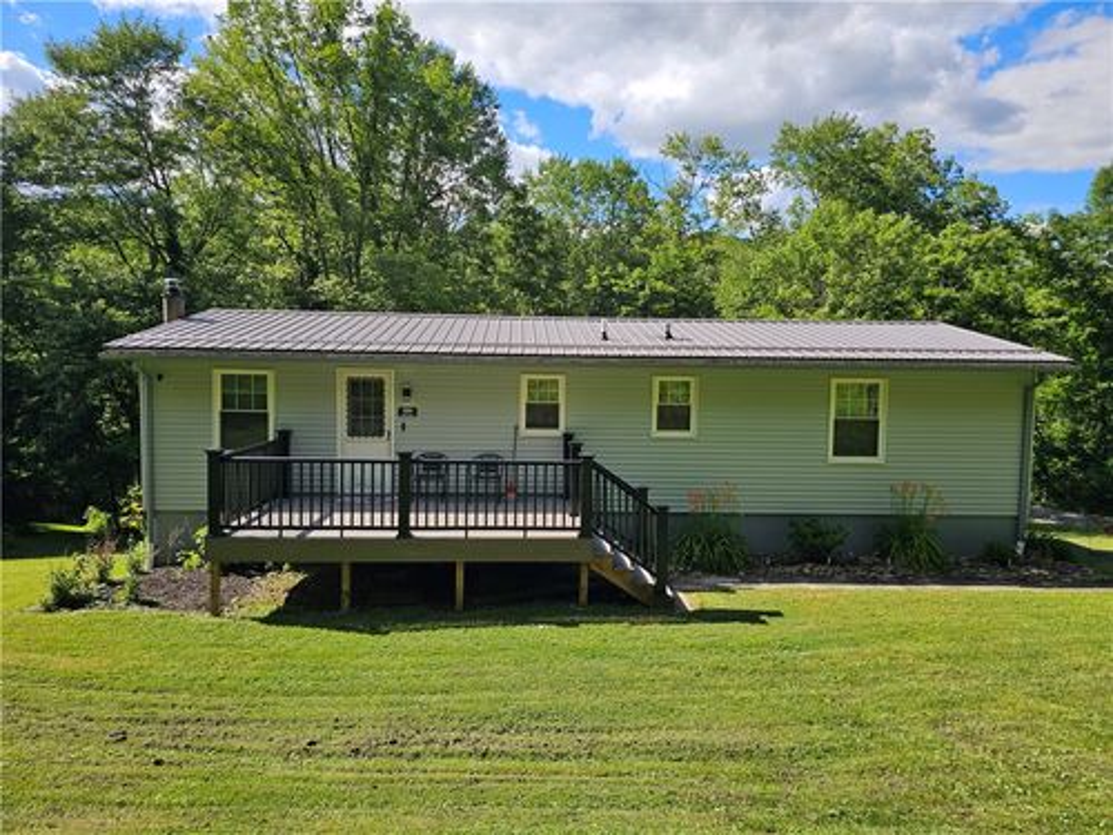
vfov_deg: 58.9
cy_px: 418
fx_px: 740
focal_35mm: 23
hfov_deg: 73.9
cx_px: 556
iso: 10
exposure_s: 1/553
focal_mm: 6.3
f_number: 1.7
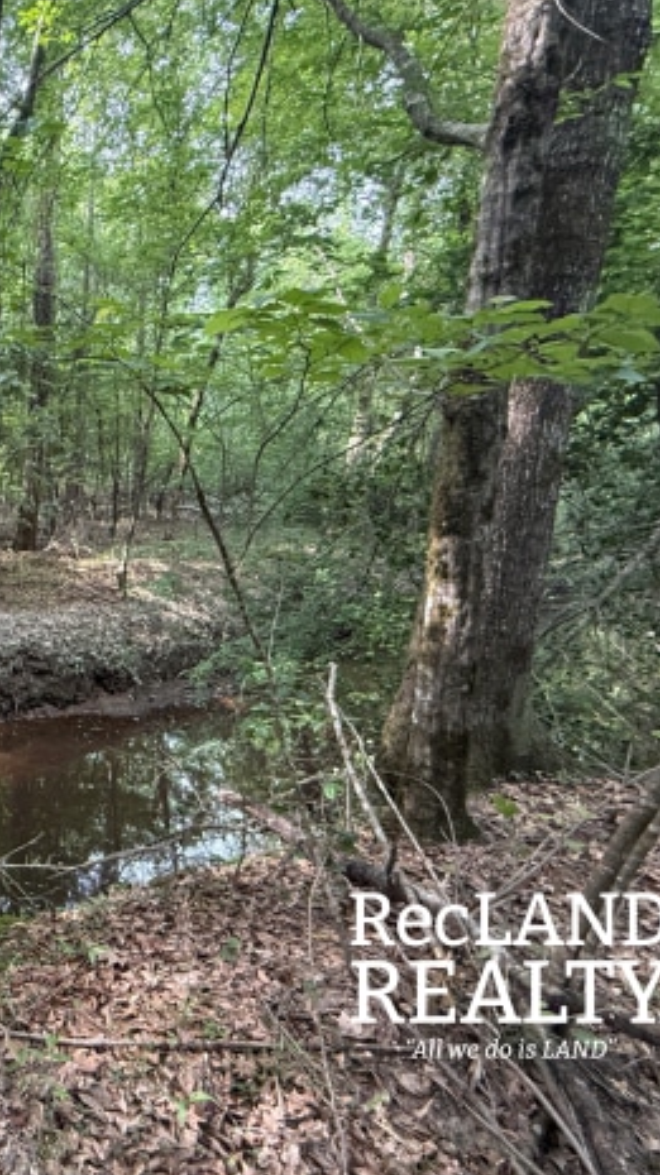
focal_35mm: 21
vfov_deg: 83.9
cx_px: -104
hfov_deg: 40.4
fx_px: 654
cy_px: 576
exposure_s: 1/99
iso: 320
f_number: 2.2
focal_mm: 2.22
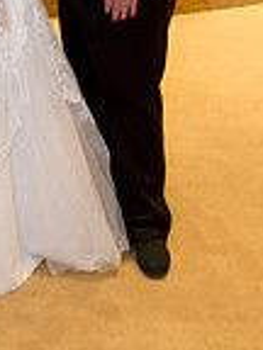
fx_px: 821
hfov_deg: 17.4
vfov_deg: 21.9
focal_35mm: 81
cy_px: -95
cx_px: -55
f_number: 4
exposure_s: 1/80
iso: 1250
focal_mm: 27
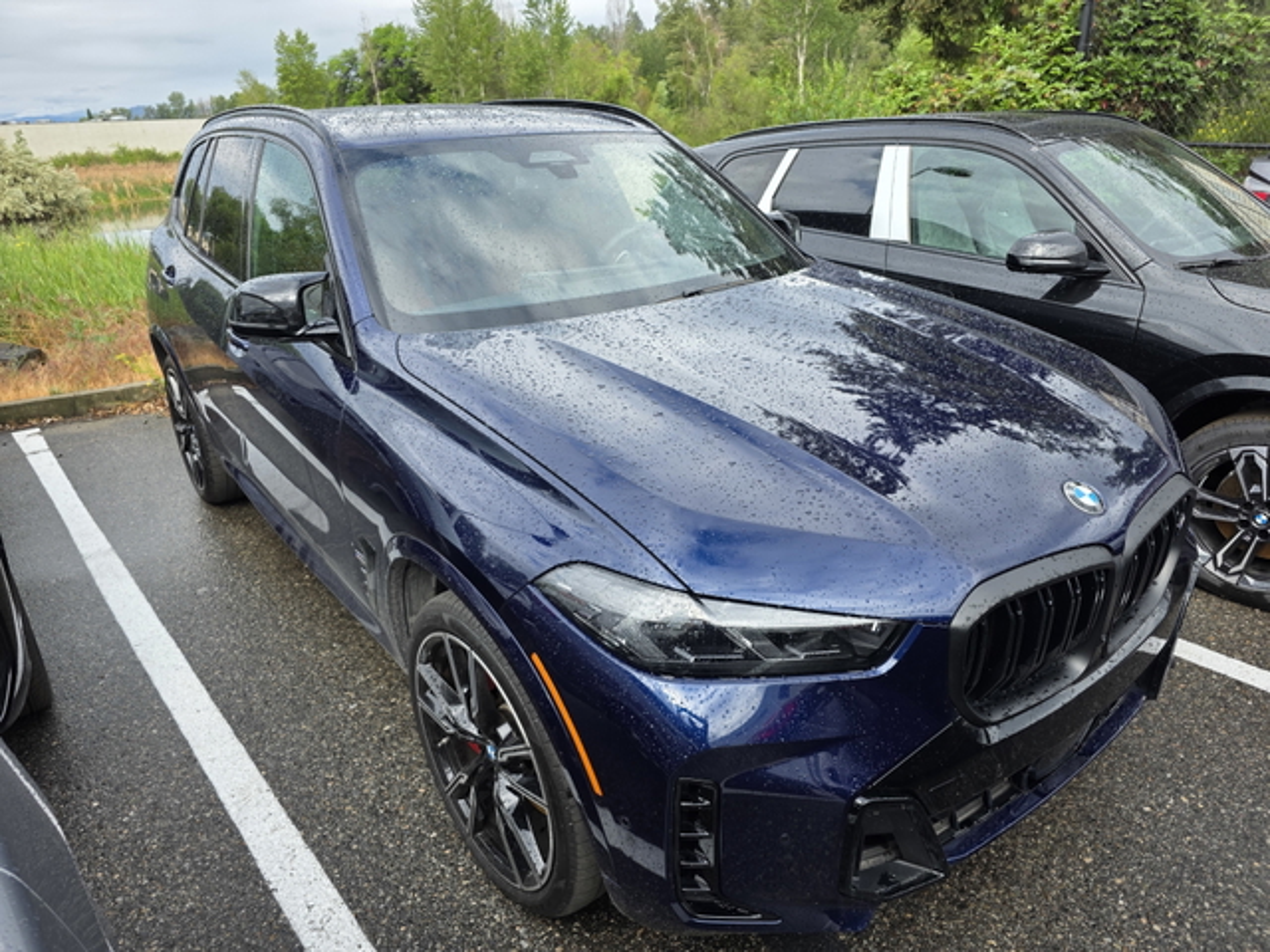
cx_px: 635
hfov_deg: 73.9
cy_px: 476
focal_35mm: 23
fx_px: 844
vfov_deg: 58.9
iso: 80
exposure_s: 1/1272
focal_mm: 6.3
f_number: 1.7
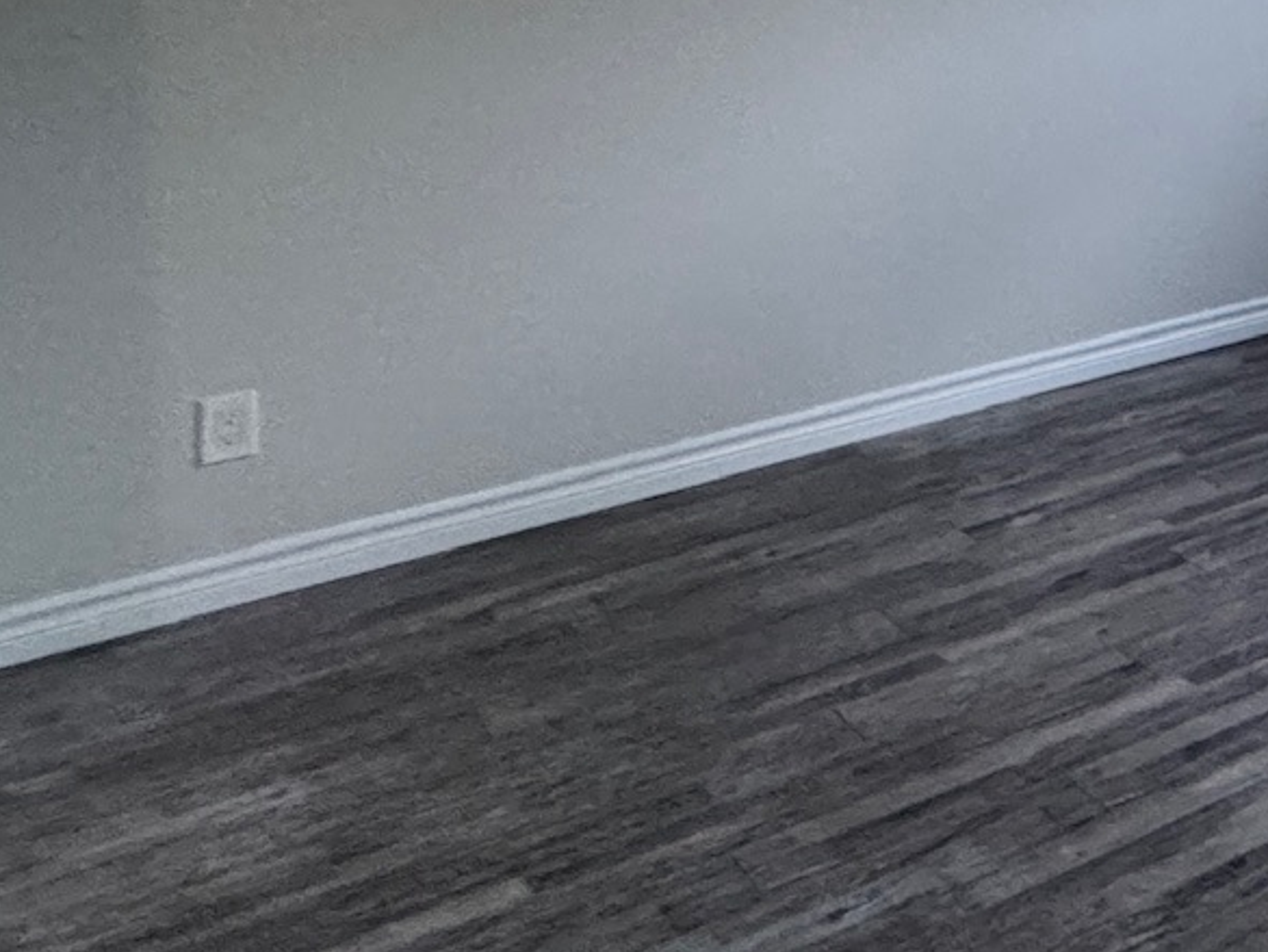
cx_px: 2009
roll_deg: +1.9
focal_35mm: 49
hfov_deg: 25.8
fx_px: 1795
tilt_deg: +1.4
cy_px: -245
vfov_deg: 25.9
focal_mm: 2.22
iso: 640
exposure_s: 1/60
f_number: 2.2
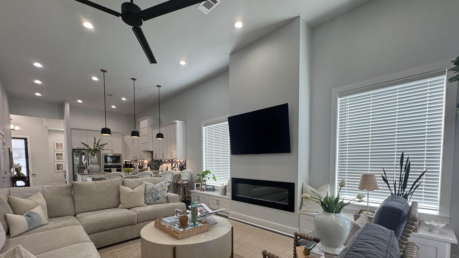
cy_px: 171
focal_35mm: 16
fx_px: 195
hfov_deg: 99.4
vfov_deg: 65.4
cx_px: 230
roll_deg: +0.4
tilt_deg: -3.2
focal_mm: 2.22
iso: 125
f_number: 2.2
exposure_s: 1/120
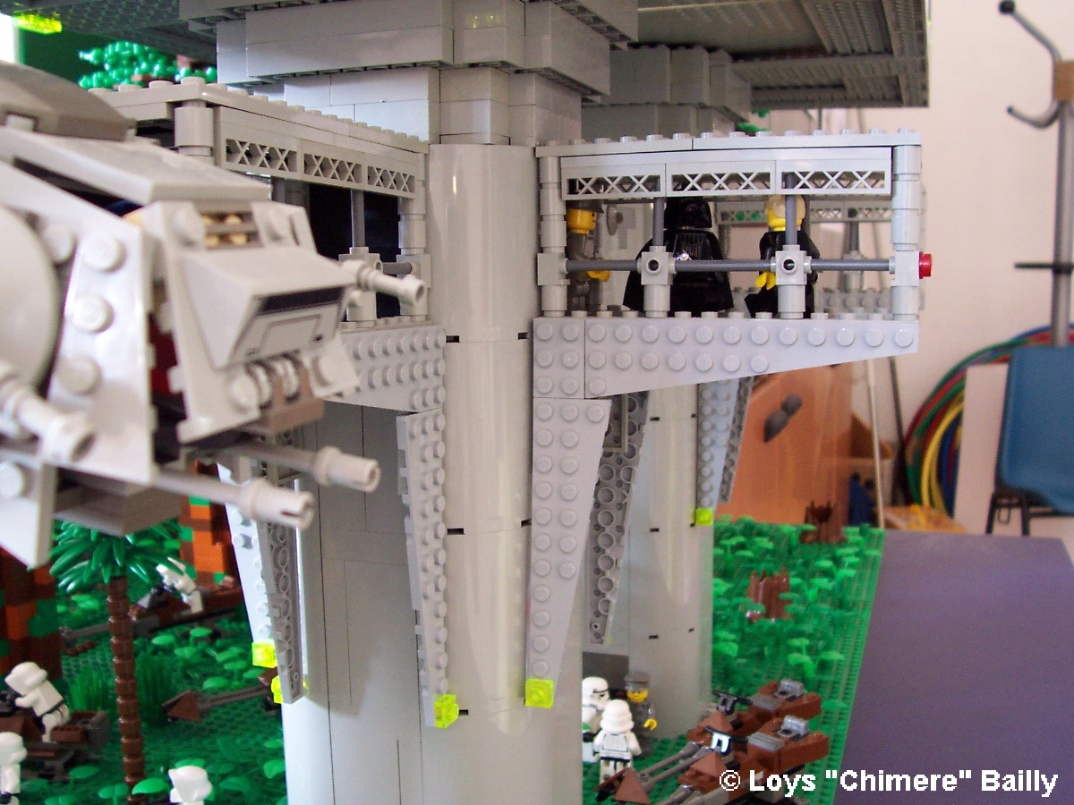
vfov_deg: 38.7
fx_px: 1148
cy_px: 402
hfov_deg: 50.1
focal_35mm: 37
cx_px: 537
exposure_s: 1/8
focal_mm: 5.6
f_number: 2.8
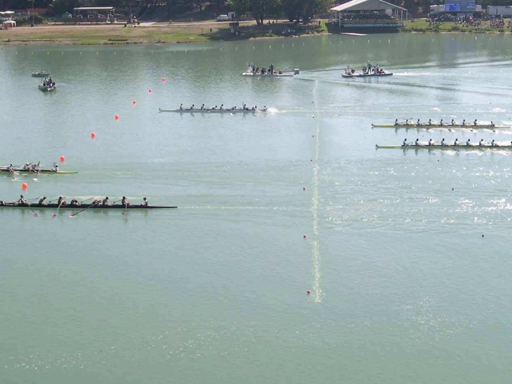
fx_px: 917
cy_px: 160
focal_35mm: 62
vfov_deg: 23.6
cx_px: 273
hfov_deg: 31.2
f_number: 7.6
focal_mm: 8
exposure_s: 1/156
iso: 100
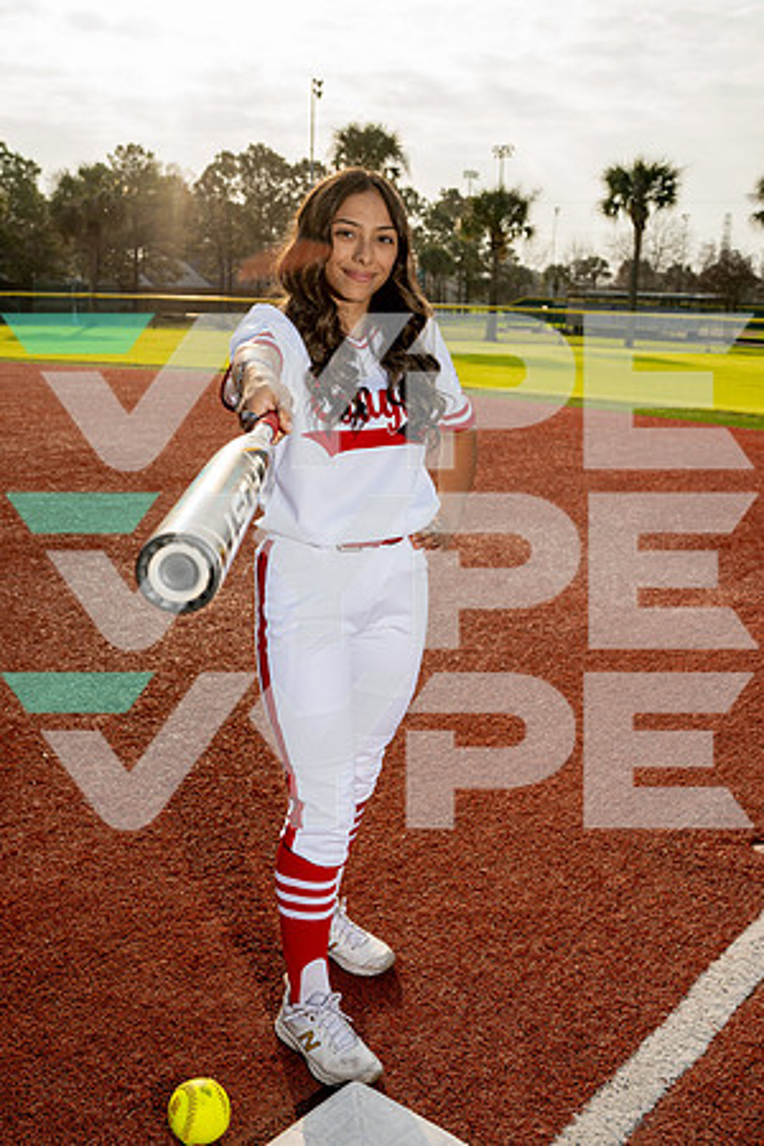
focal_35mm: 35
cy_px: 573
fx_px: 1114
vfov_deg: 54.4
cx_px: 382
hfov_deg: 37.9
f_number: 6.3
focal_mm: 35
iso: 100
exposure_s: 1/250
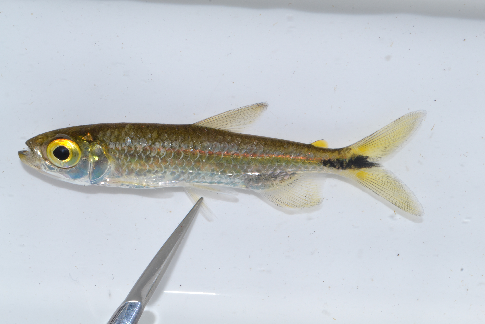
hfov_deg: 24.6
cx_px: 242
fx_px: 1111
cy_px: 162
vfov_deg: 16.6
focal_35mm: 82
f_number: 22
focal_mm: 55
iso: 400
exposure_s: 1/200
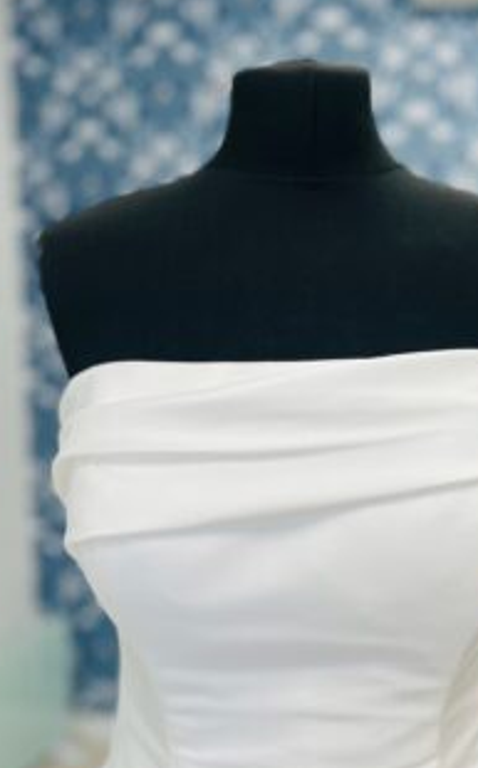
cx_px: 317
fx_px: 794
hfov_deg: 33.2
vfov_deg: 50.8
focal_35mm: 38
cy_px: 502
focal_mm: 5.1
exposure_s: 1/120
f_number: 1.6
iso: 32
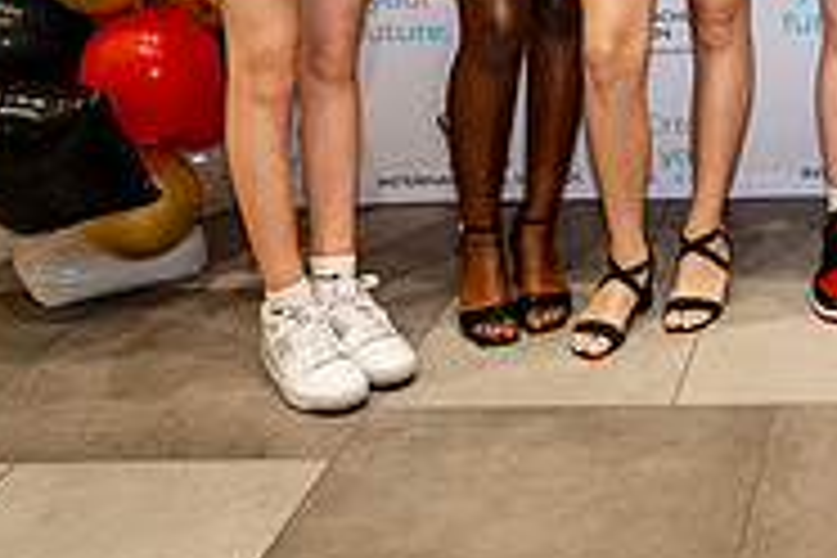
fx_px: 1813
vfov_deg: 16.1
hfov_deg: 24.0
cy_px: -272
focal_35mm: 78
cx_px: 958
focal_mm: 25
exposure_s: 1/100
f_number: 4
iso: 1250
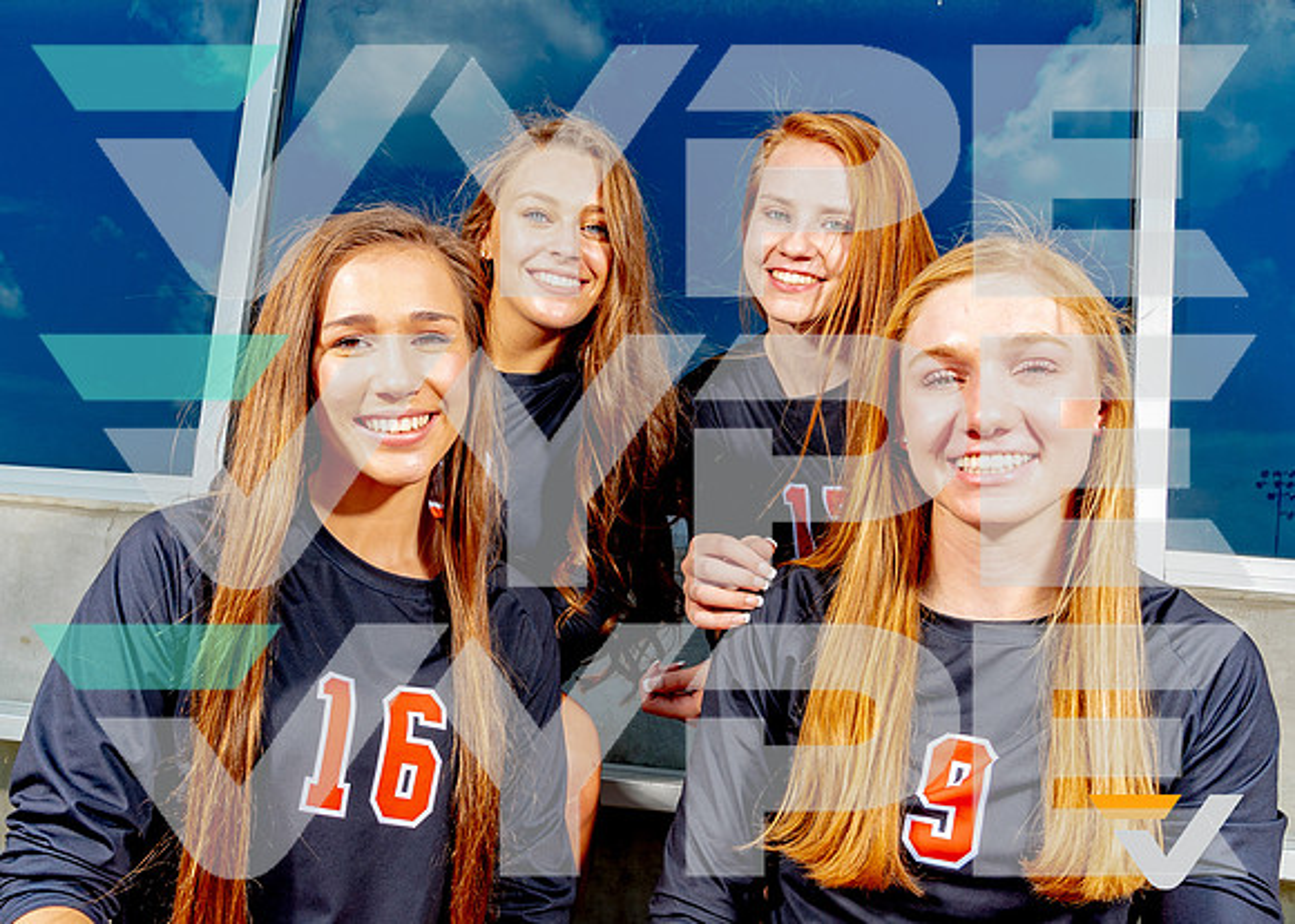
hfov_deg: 53.7
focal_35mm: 35
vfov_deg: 39.9
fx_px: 1274
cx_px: 568
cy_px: 482
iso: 100
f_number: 11
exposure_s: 1/125
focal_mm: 24
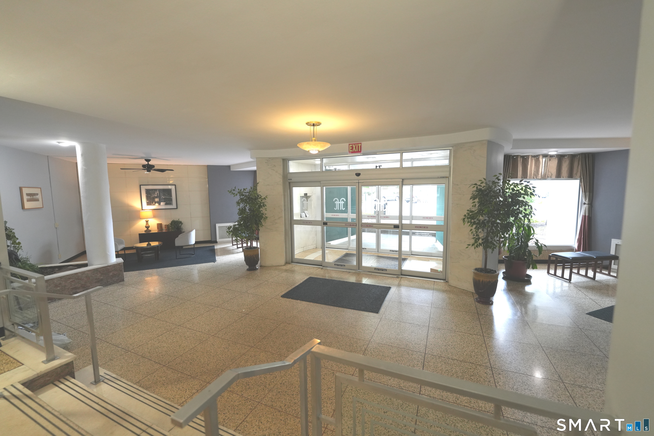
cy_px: 218
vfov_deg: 81.2
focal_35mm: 14
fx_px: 254
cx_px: 327
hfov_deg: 104.3
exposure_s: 1/160
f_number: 2.8
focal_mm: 14
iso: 1600
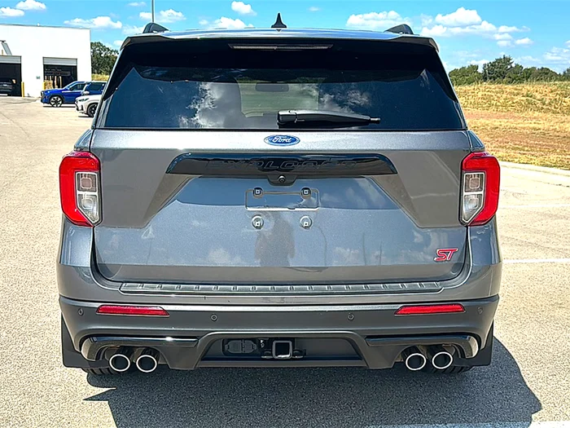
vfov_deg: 38.7
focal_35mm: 37
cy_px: 214
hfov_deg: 50.1
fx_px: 609
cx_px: 285
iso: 80
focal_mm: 6.86
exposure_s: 1/4587
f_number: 1.78
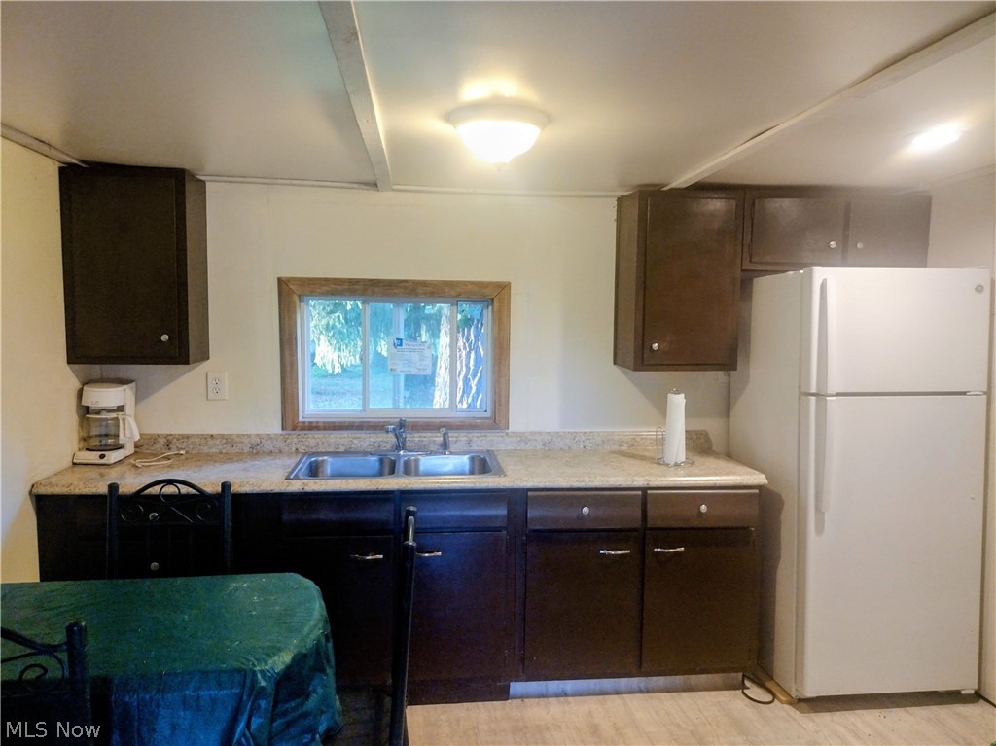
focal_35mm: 27
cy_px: 373
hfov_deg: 65.3
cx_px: 498
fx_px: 777
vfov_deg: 51.3
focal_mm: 4.71
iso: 403
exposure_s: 1/40
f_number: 1.7
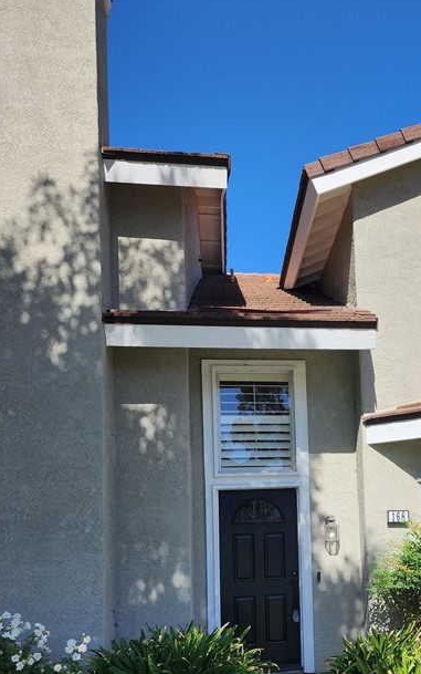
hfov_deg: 30.2
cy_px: 463
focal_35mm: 41
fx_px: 752
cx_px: 359
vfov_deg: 47.2
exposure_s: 1/1597
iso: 12
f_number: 1.8
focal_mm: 6.4
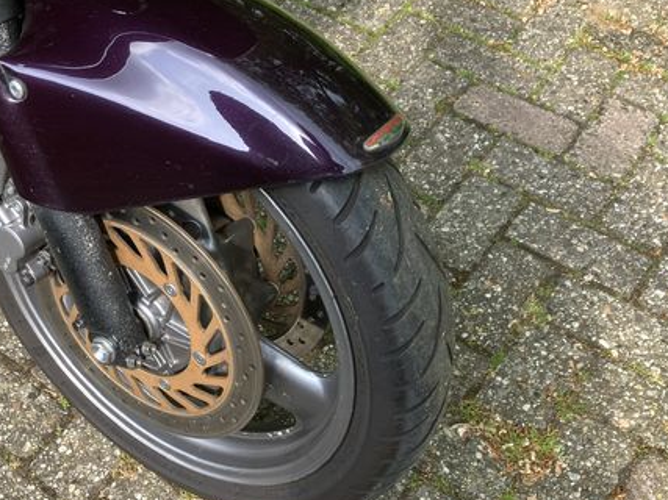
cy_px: 295
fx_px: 810
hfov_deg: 44.0
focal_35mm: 42
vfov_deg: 34.2
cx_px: 211
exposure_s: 1/174
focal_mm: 3.99
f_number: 1.8
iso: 25
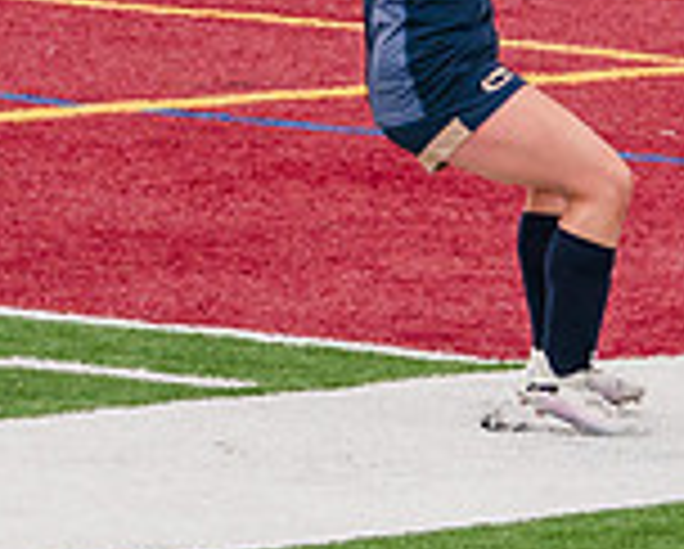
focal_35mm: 1149
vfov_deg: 1.4
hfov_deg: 1.7
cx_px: 804
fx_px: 23290
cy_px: 245
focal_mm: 200
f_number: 5.6
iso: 640
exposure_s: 1/1600
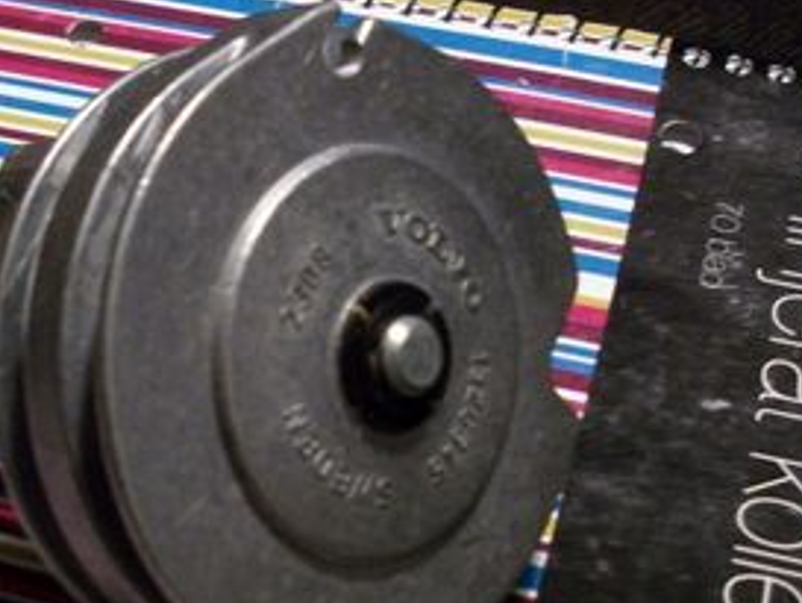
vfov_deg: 18.0
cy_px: 309
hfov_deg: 23.5
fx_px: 1901
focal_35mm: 82
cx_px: 185
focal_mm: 6.3
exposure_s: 1/8
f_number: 3.1
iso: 320
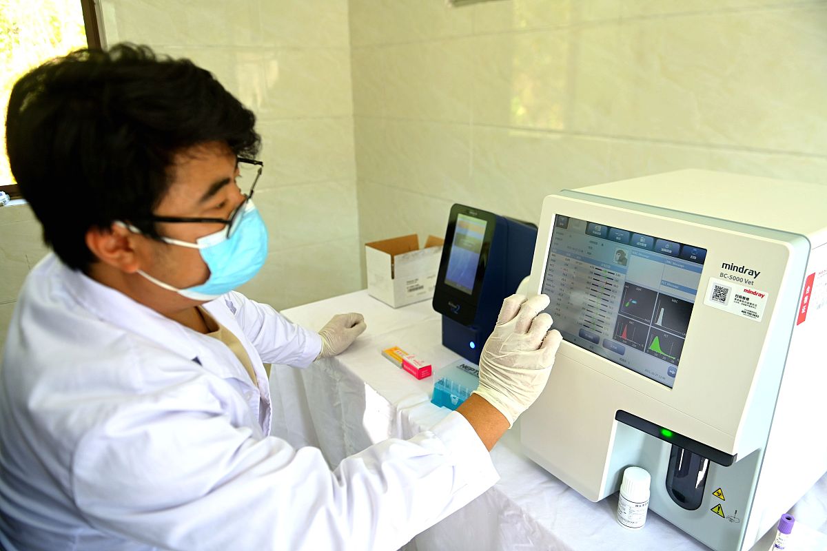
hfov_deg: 73.7
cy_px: 276
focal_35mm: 24
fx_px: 551
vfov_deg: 53.1
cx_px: 414
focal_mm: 24
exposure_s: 1/50
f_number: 3.2
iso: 180
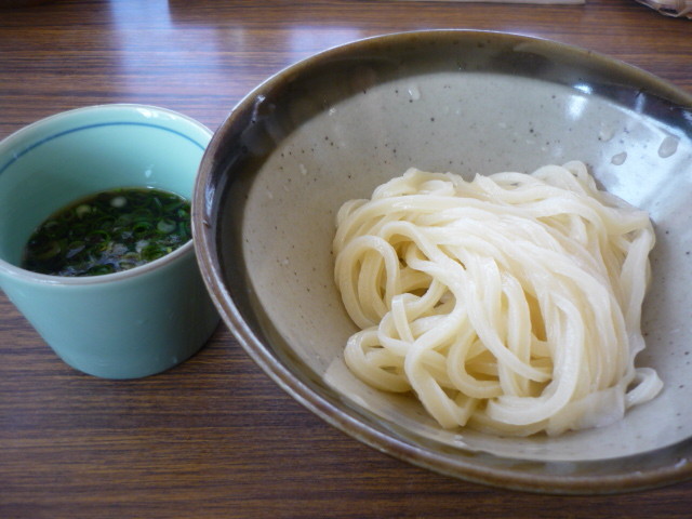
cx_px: 346
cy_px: 260
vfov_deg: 42.9
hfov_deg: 55.4
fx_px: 660
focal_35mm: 33
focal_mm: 5.5
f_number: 2.8
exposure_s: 1/30
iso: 125
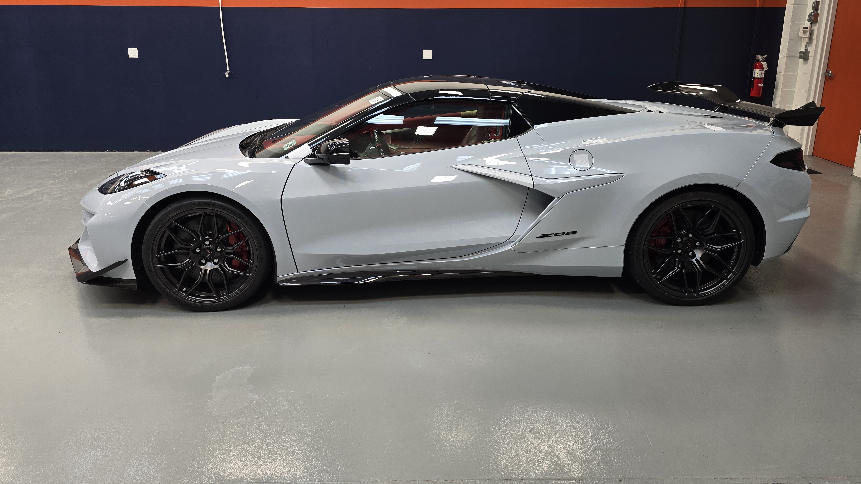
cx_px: 435
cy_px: 189
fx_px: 594
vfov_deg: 44.1
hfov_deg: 71.9
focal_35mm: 26
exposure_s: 1/120
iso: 64
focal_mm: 6.3
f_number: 1.7
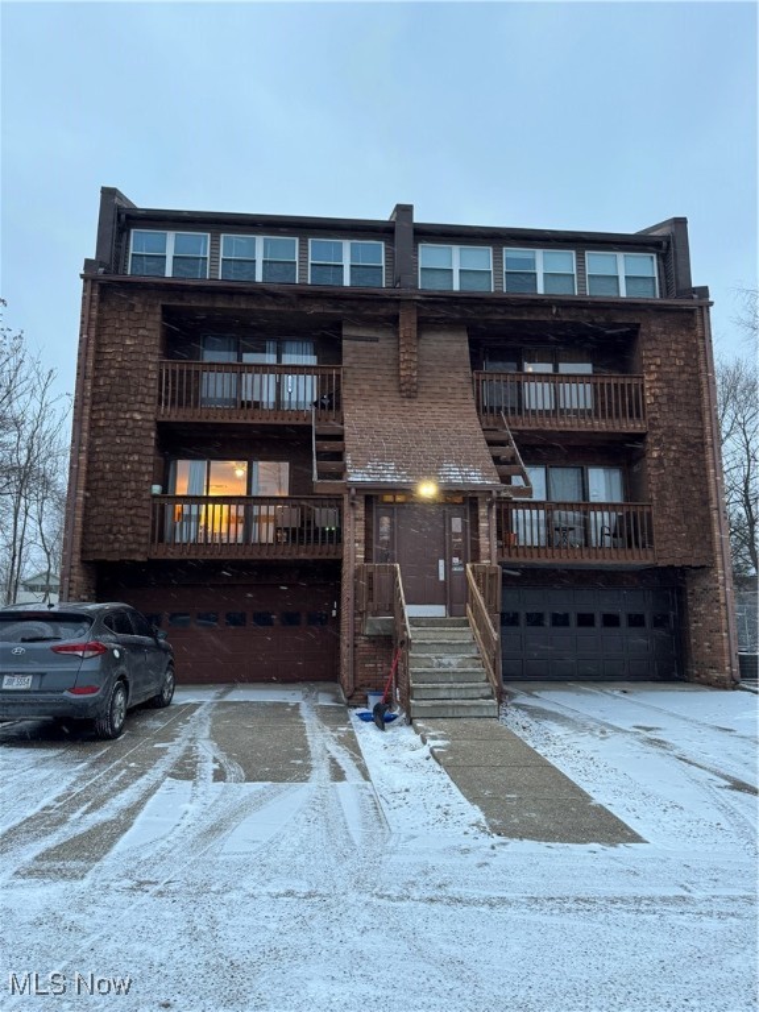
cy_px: 506
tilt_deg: +10.9
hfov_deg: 56.8
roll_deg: +0.1
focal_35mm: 24
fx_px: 702
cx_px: 380
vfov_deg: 71.6
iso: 200
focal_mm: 6.76
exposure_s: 1/102
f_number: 1.78
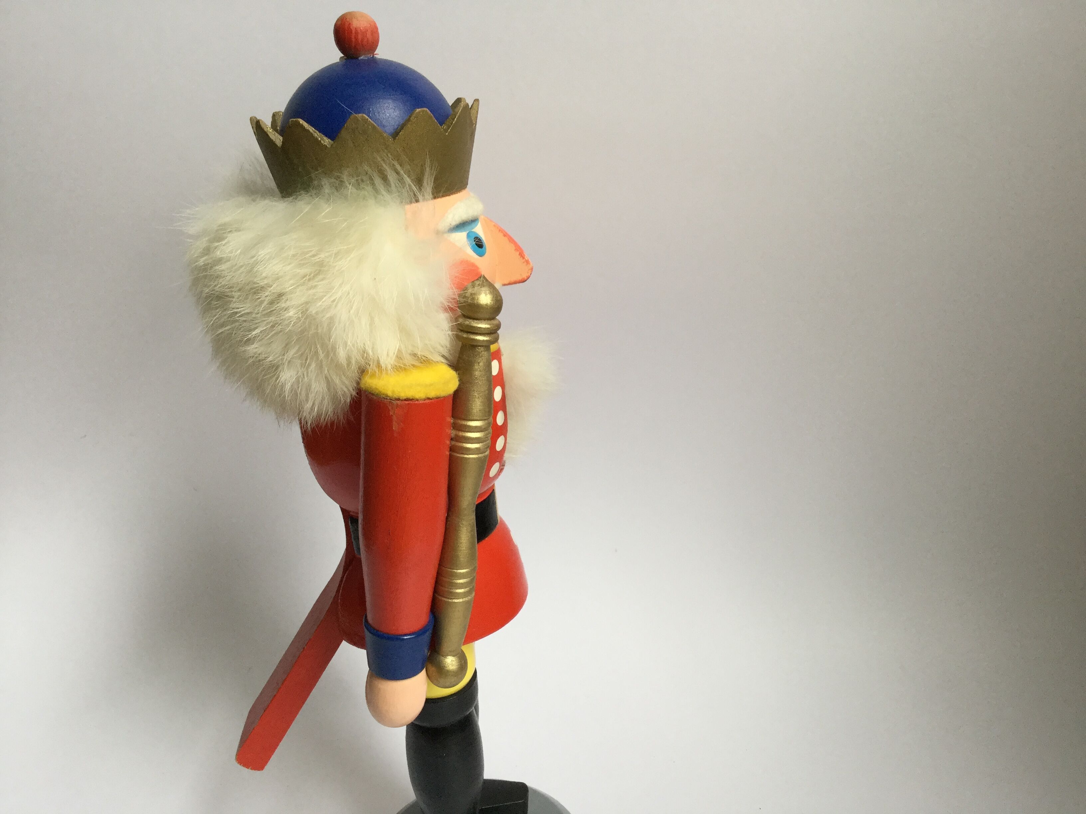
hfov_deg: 58.4
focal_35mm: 31
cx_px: 543
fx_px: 973
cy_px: 407
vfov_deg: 45.4
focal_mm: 3.3
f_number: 2.4
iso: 32
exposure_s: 1/33
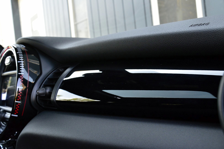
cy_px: 74
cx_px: 112
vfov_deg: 38.3
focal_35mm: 34
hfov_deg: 55.1
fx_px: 214
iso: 640
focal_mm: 23
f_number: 8
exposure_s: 1/60
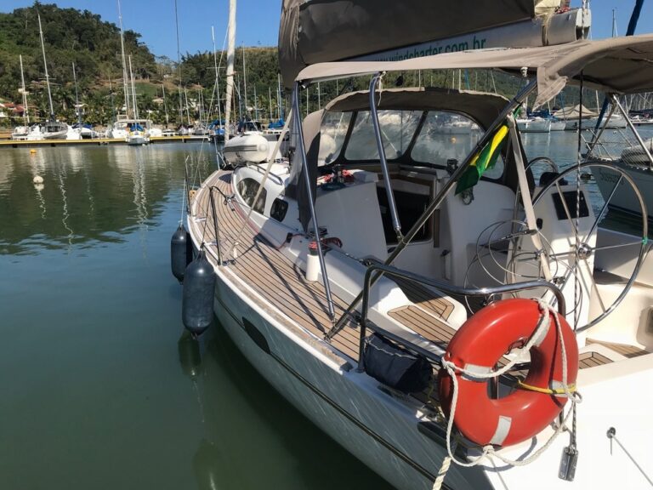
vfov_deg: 49.7
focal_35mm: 28
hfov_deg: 63.4
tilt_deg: -10.8
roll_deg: +0.4
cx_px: 326
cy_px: 245
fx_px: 528
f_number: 1.8
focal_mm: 3.99
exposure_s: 1/2907
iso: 20
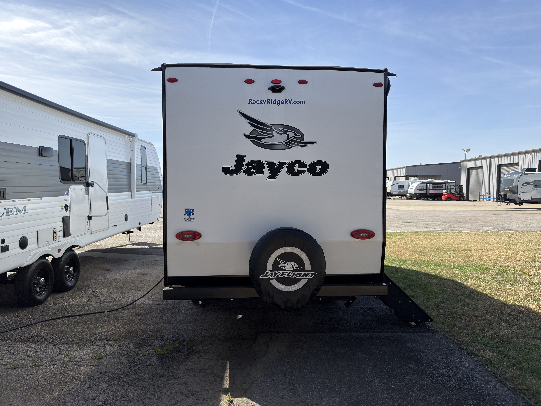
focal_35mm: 24
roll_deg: +0.1
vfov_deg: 56.8
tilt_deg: -1.6
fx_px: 375
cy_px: 203
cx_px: 270
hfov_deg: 71.6
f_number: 1.78
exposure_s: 1/3610
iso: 80
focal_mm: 6.76
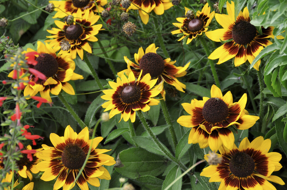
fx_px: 955
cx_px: 144
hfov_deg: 17.1
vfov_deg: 11.4
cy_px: 95
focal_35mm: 120
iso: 400
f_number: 8
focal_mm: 80
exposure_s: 1/200
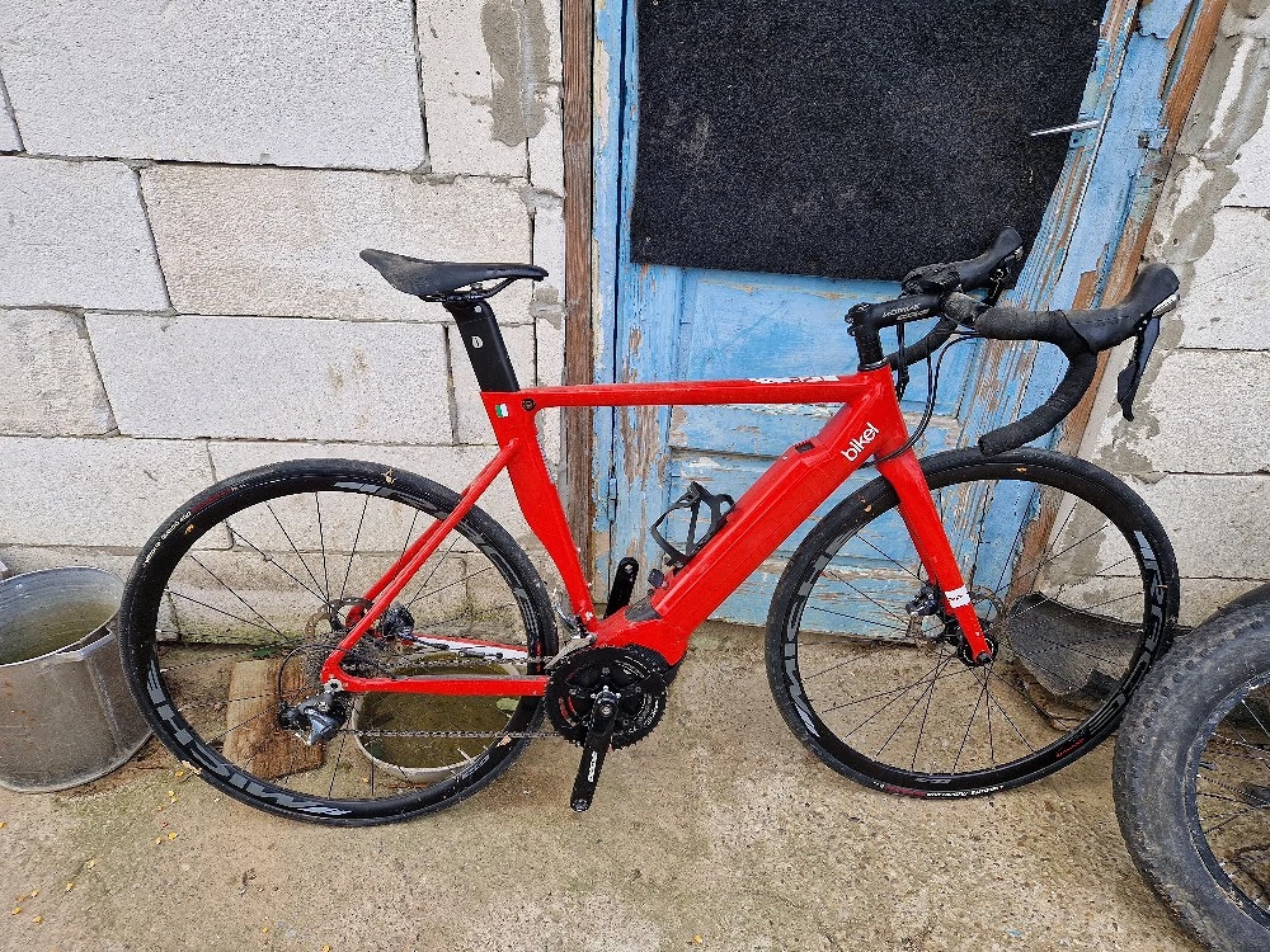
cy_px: 476
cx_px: 635
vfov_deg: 58.9
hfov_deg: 73.9
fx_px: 844
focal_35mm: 23
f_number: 1.8
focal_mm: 5.4
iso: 50
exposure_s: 1/312
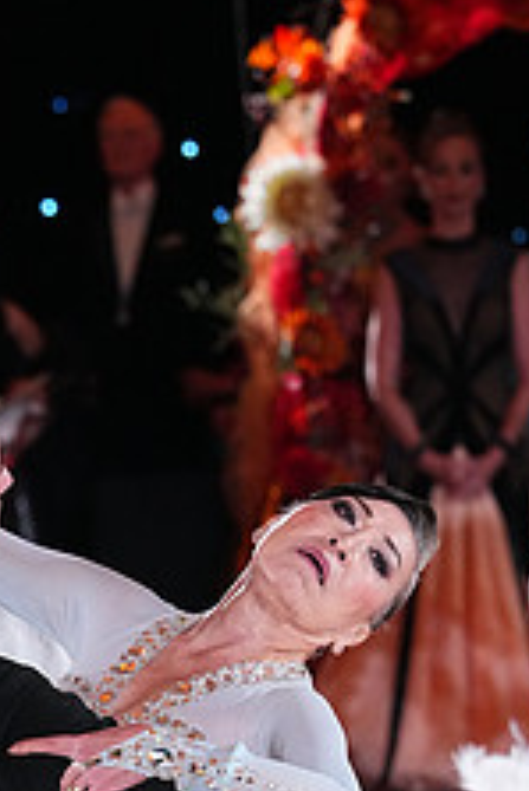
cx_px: 186
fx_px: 9044
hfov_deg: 3.3
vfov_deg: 5.0
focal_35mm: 411
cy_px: 1000
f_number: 5
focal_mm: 158
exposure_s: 1/400
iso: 5000
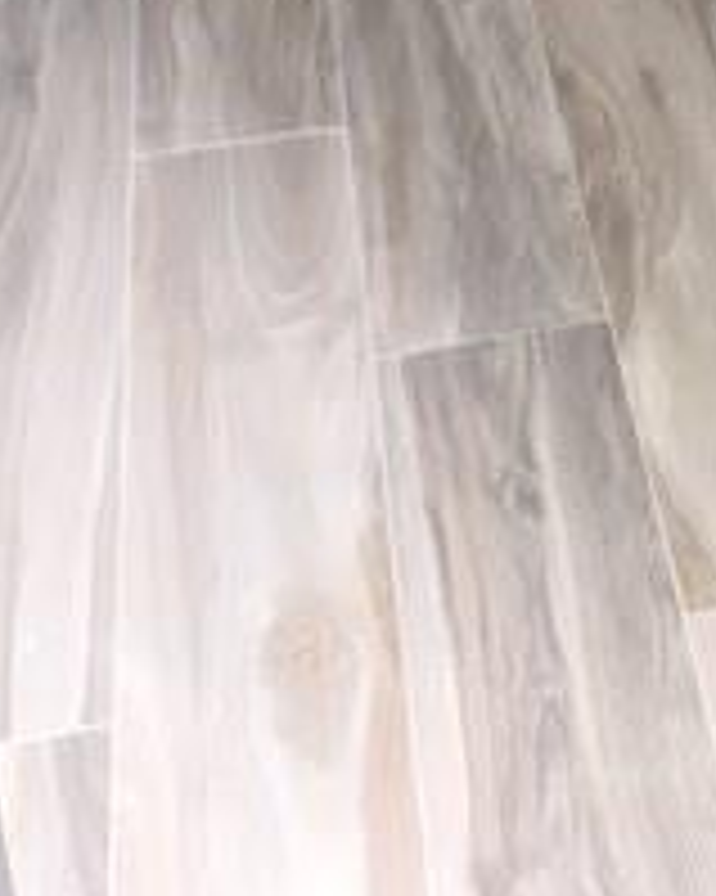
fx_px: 2412
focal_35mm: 91
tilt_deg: -22.3
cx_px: 748
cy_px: -464
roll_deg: +1.2
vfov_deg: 18.5
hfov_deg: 16.5
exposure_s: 1/30
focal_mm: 4.15
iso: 32
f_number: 2.2
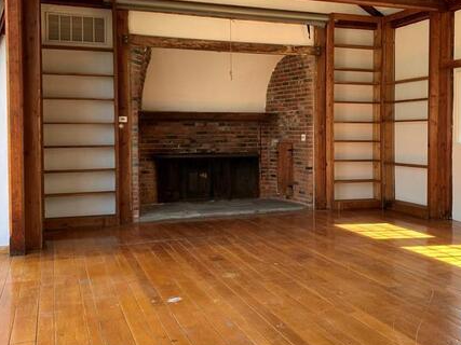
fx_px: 519
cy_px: 150
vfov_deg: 36.7
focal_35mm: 39
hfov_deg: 47.7
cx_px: 266
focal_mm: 4.25
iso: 80
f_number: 1.8
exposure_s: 1/121
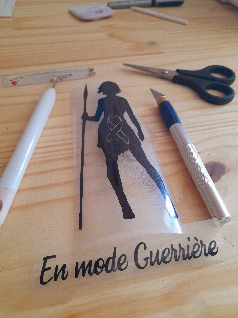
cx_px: 119
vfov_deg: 69.4
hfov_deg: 54.9
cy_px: 159
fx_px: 229
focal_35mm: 25
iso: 250
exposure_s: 1/50
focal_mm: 4.6
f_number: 2
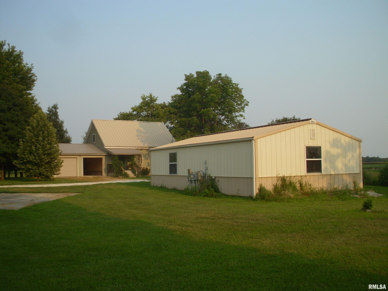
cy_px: 146
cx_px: 194
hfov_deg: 49.0
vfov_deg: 37.7
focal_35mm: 38
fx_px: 426
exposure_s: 1/94
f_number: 7.3
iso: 50
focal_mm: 6.3
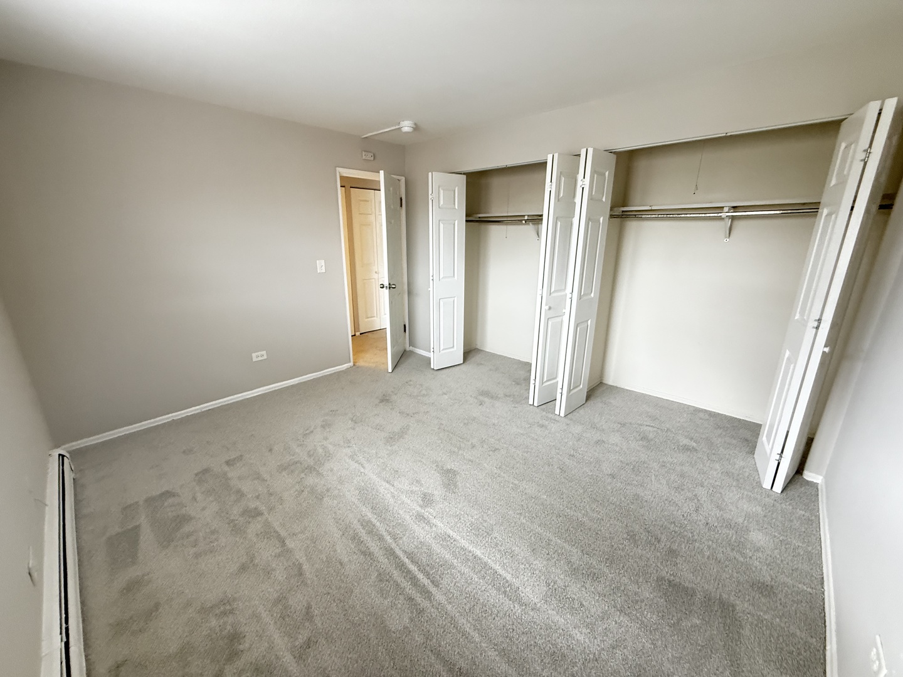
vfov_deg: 85.7
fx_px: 365
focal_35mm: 14
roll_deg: -0.4
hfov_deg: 102.1
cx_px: 452
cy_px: 338
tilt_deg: -15.2
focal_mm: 2.22
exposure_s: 1/81
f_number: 2.2
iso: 320
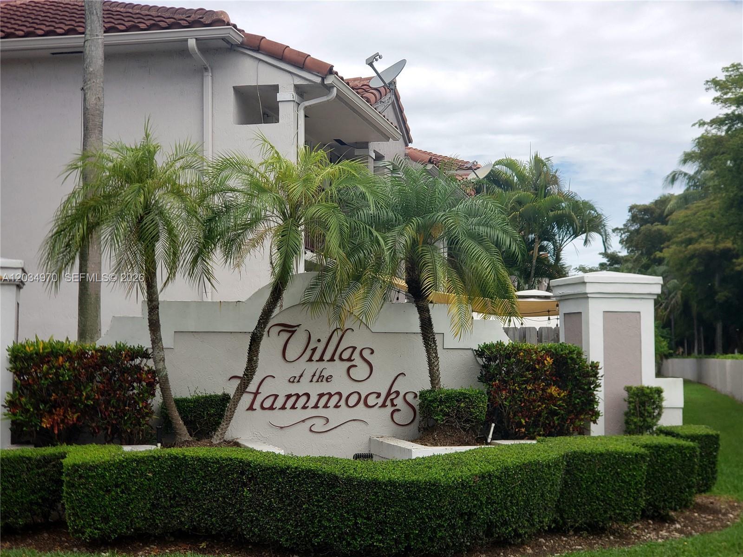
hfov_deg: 36.8
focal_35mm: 52
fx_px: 1116
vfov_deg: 28.0
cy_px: 278
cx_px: 372
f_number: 2.4
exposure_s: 1/697
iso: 32
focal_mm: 6
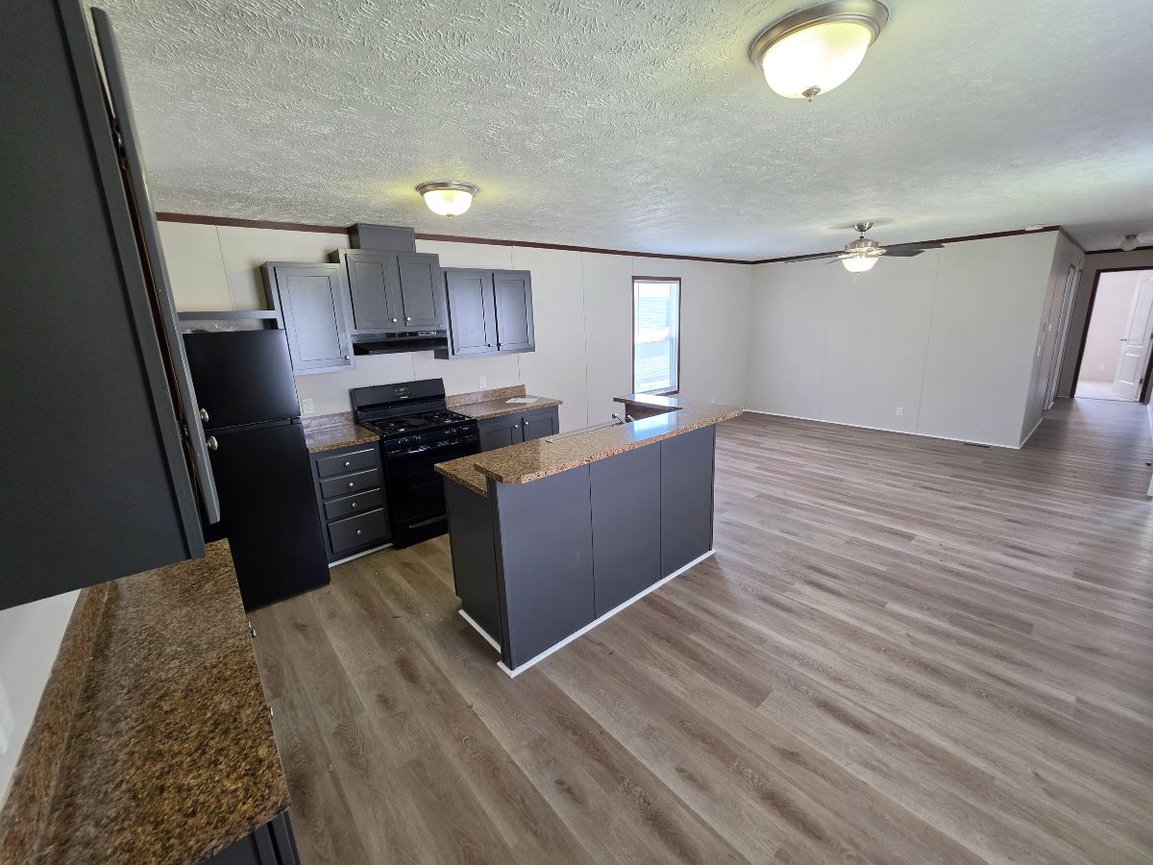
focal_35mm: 13
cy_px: 432
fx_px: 433
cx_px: 576
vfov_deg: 89.9
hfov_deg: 106.2
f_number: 1.9
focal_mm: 2.2
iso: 125
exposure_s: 1/120
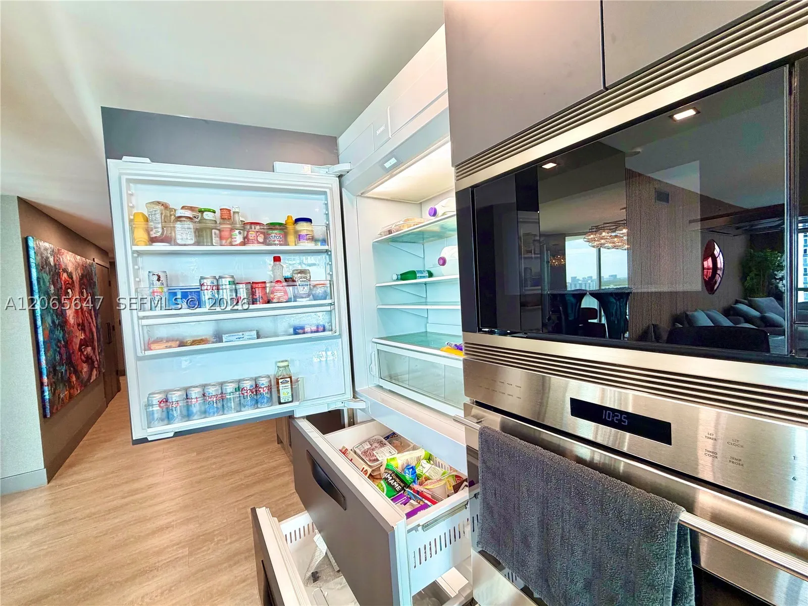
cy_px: 303
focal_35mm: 14
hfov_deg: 102.1
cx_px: 404
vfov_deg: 85.7
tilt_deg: -2.6
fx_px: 327
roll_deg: +3.4
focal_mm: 2.22
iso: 100
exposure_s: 1/120
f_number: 2.2
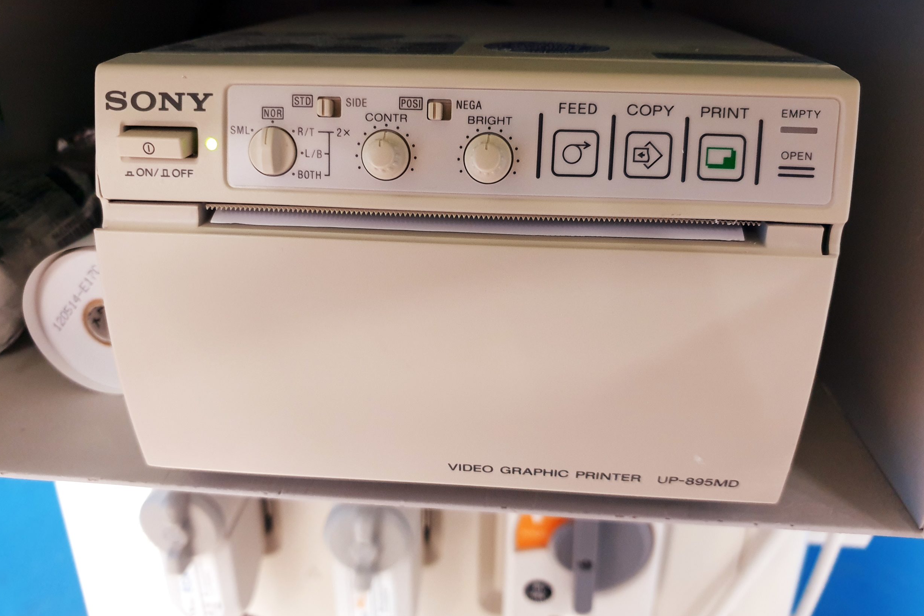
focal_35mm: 28
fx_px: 719
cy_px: 323
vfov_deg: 46.4
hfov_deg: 65.5
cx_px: 464
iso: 320
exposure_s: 1/25
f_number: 1.5
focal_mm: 4.3
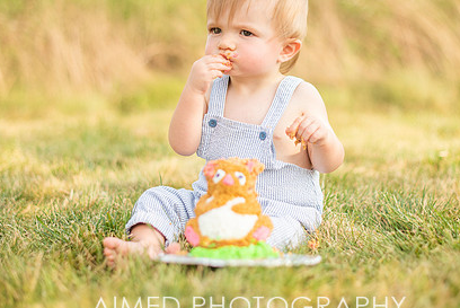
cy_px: 110
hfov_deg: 28.4
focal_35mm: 71
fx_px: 908
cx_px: 250
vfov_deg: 19.2
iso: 100
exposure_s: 1/2500
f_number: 1.8
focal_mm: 50
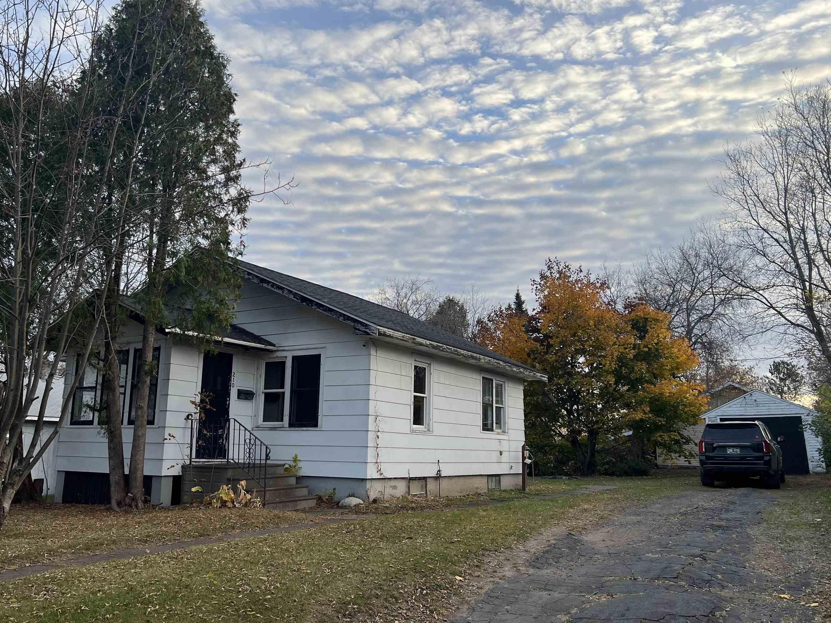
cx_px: 390
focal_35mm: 30
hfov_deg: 59.9
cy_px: 318
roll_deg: -2.0
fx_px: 720
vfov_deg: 46.8
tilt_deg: +9.4
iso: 50
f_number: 1.5
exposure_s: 1/965
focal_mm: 5.7
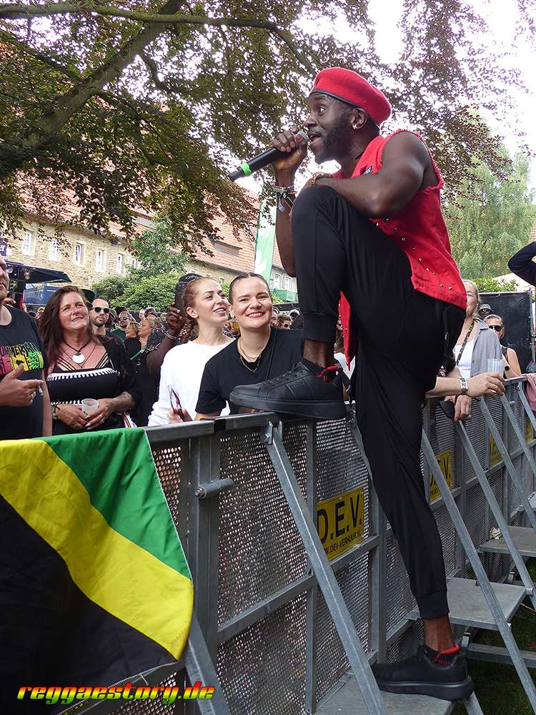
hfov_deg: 44.2
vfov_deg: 56.8
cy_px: 358
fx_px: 661
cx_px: 268
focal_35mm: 32
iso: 100
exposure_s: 1/60
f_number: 2.8
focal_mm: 5.7
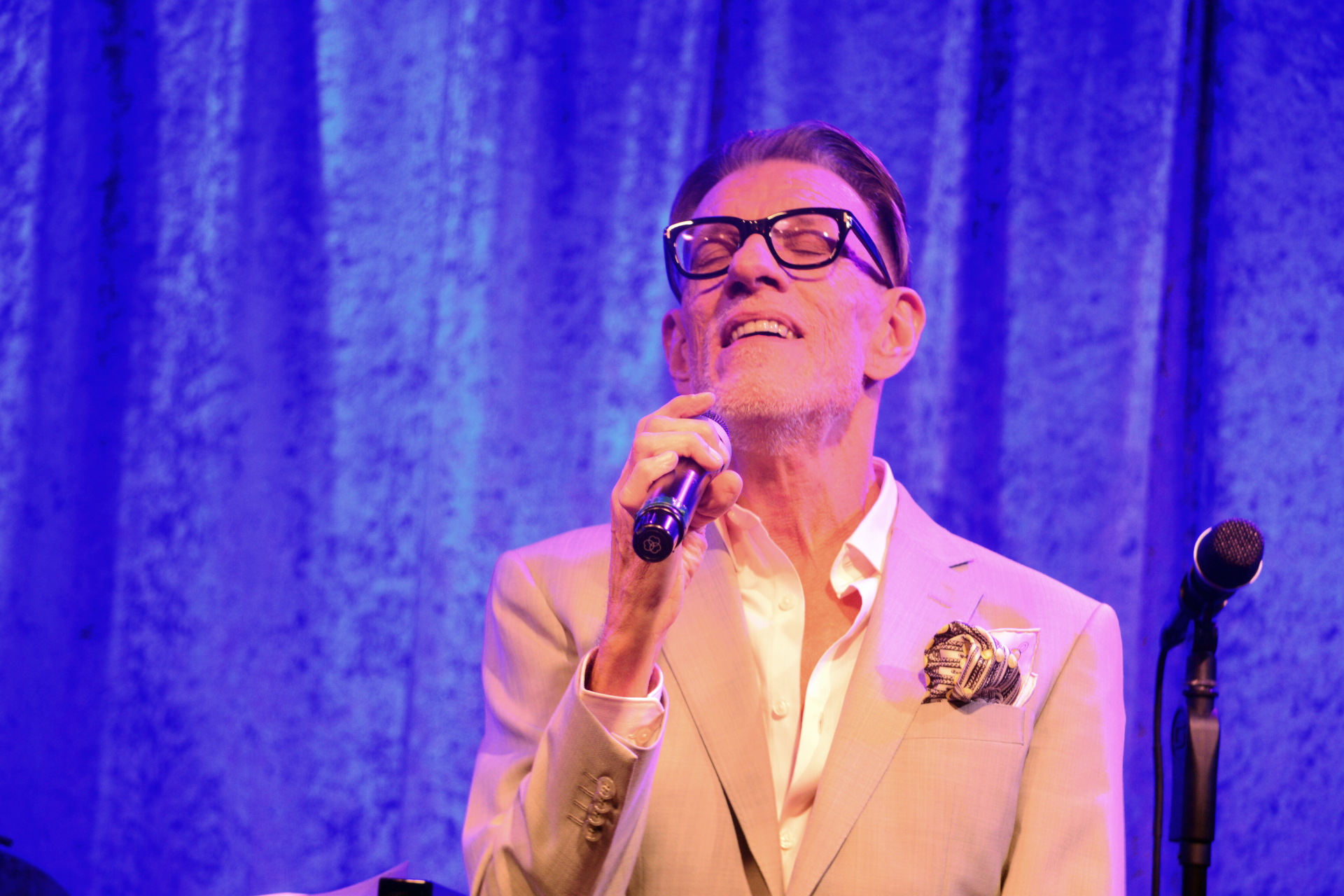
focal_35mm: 150
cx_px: 672
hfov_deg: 13.7
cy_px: 448
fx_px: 5600
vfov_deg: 9.1
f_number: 4.8
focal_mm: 100
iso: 800
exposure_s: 1/6
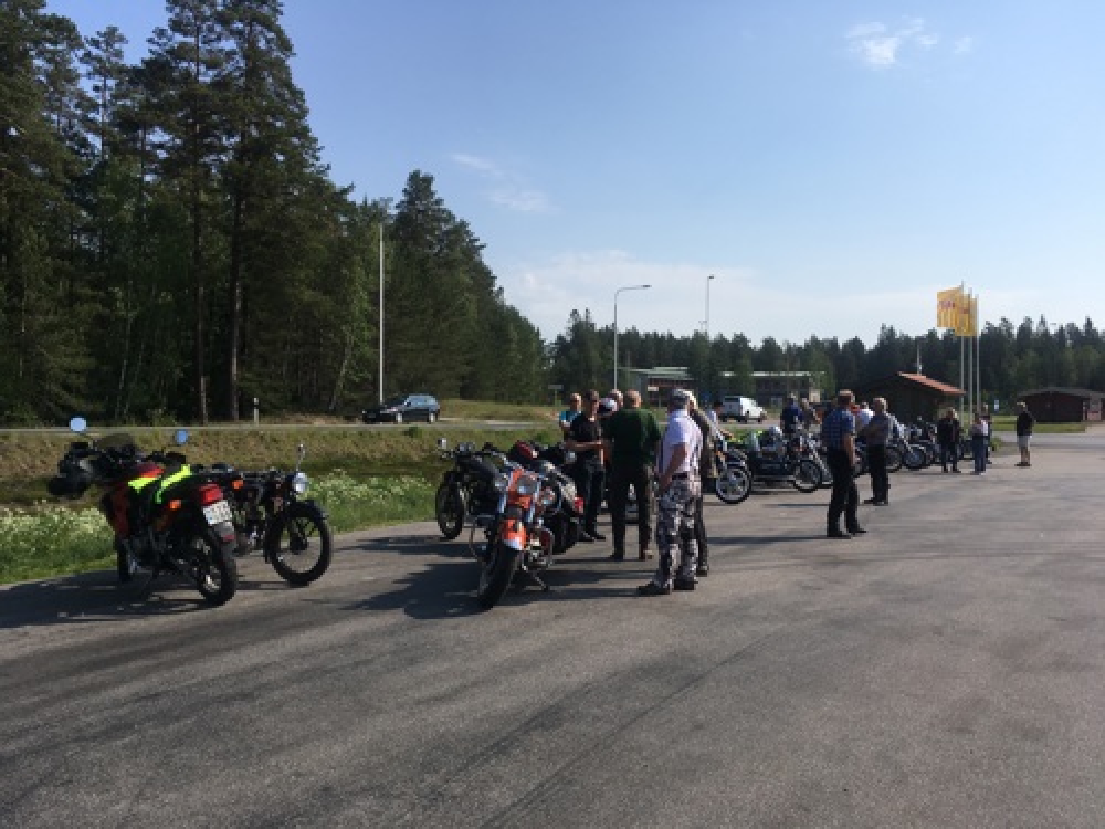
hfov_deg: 61.7
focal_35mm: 29
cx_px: 552
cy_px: 414
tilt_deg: -0.8
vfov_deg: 48.2
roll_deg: -0.4
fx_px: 926
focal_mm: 4.15
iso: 25
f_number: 2.2
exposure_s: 1/2404
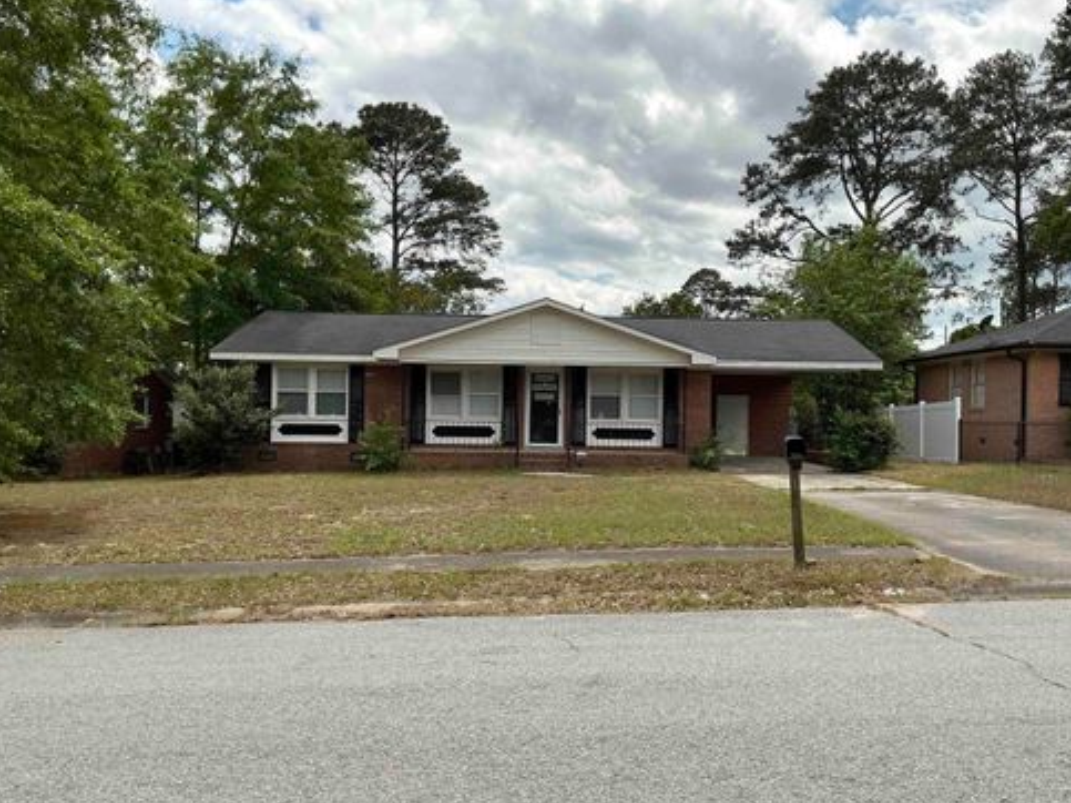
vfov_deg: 48.2
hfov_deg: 61.7
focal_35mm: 29
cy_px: 411
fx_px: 897
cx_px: 548
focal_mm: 3
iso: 25
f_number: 1.8
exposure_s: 1/2427
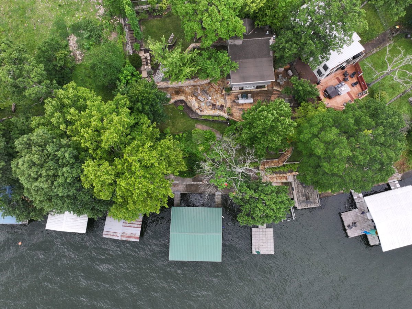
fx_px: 286
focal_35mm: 24
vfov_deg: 56.8
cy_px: 154
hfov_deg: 71.6
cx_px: 206
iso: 160
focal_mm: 12.29
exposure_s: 1/1000
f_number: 2.8
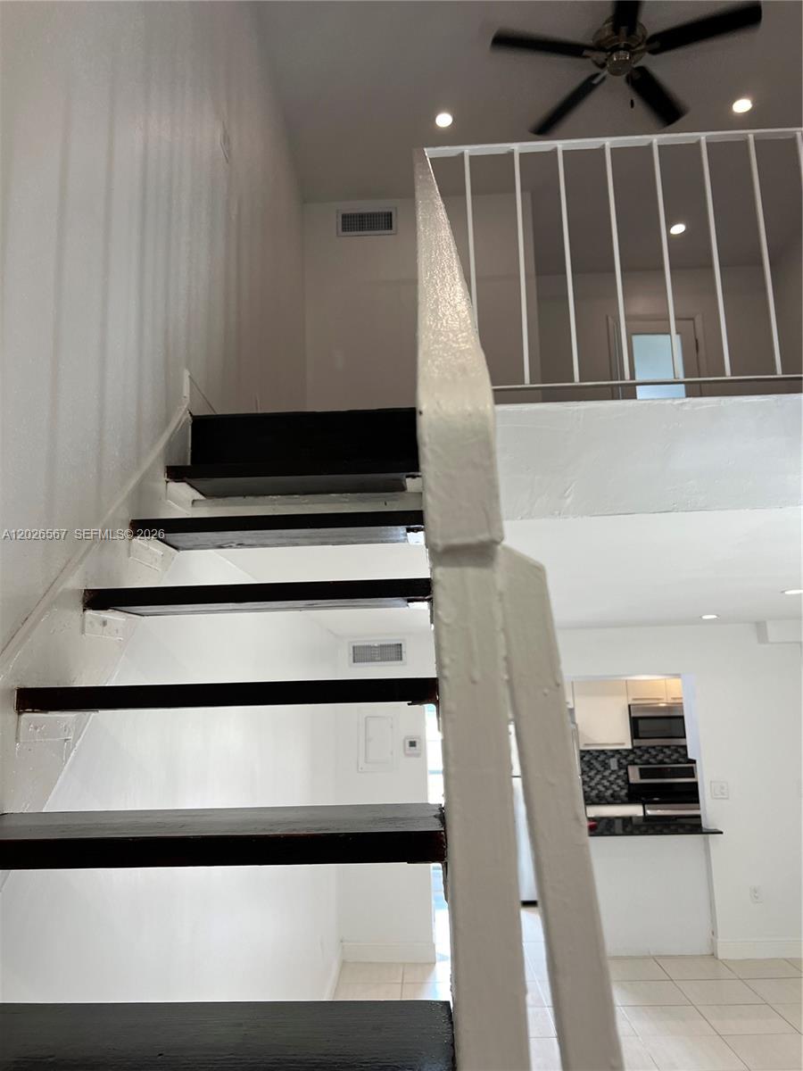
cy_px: 536
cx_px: 402
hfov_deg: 53.1
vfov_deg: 67.3
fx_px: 804
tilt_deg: +13.1
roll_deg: +2.6
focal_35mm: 26
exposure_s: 1/120
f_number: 1.5
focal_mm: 5.7
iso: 100
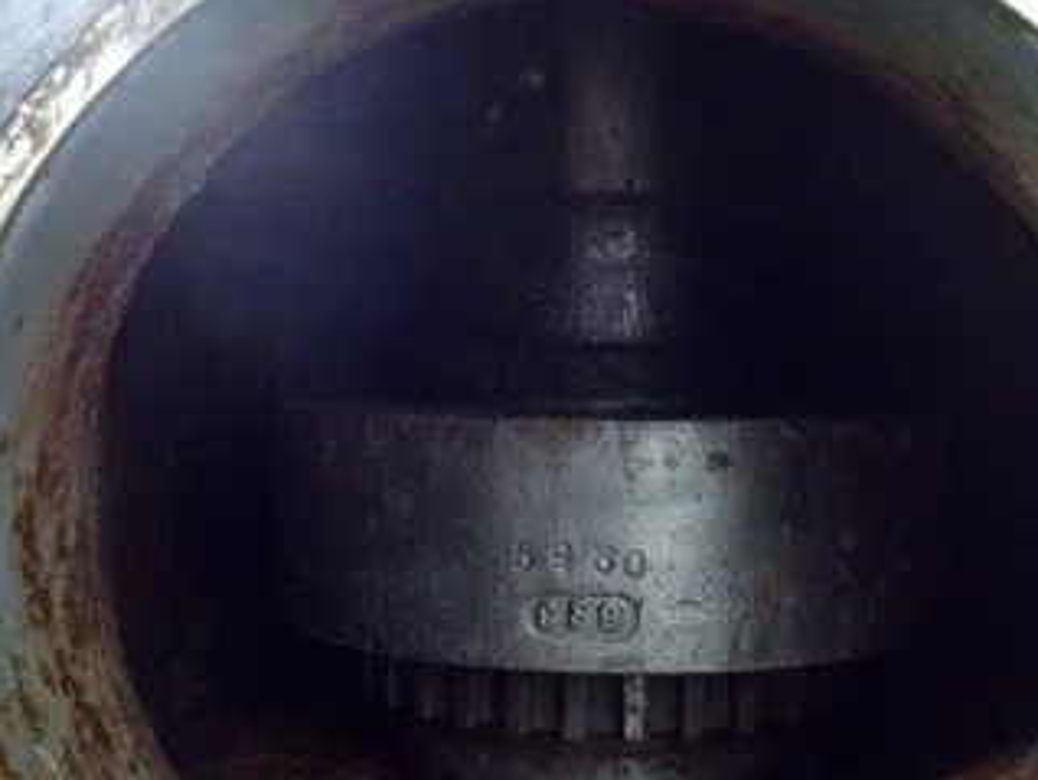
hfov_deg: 42.9
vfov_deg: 32.8
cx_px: 545
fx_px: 1320
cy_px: 486
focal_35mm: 44
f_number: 2.4
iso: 800
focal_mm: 4.28
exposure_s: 1/15
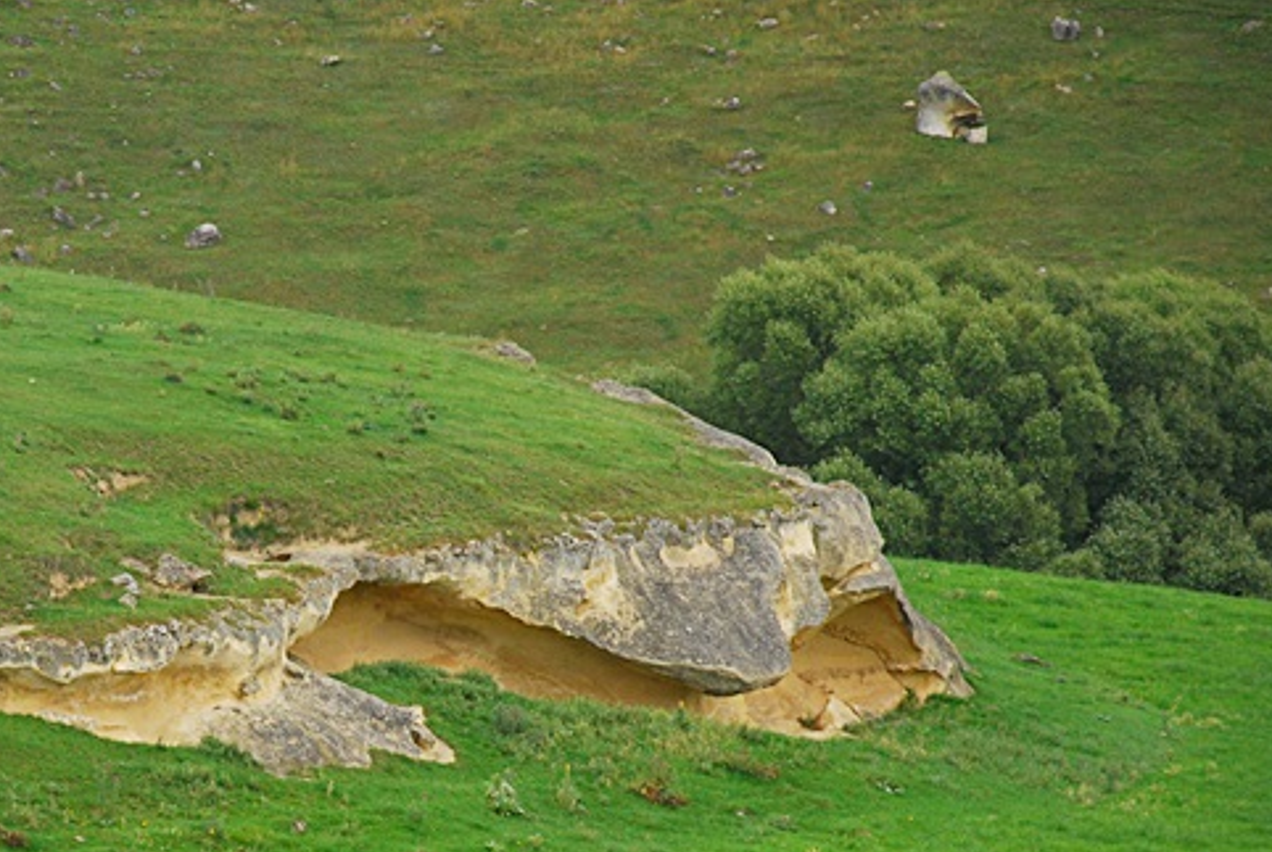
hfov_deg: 6.9
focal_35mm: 299
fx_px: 10581
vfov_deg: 4.6
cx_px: 280
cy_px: 636
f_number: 6.3
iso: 400
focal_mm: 120
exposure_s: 1/400
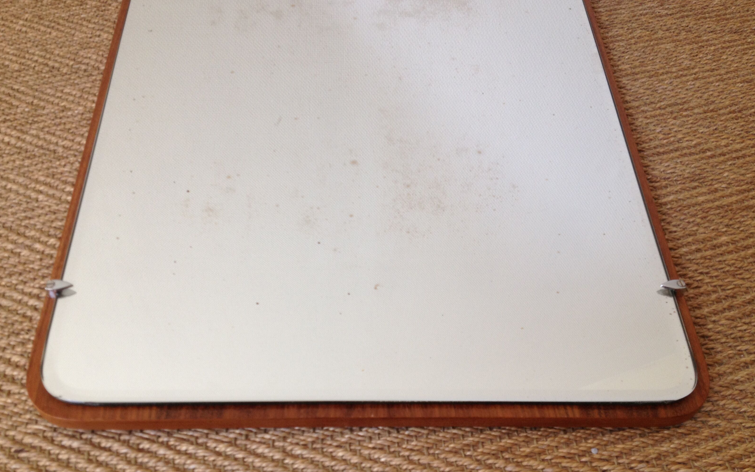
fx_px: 782
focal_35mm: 38
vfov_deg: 33.5
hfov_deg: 51.5
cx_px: 370
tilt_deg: -51.4
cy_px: 286
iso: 50
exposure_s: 1/20
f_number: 2.4
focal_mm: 4.28
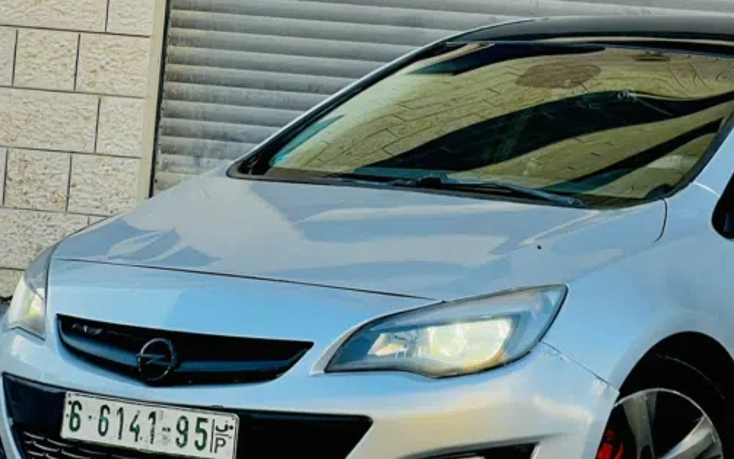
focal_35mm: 166
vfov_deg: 7.9
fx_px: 3322
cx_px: 591
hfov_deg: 12.6
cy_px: 156
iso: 40
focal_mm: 9
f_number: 2.8
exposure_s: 1/120
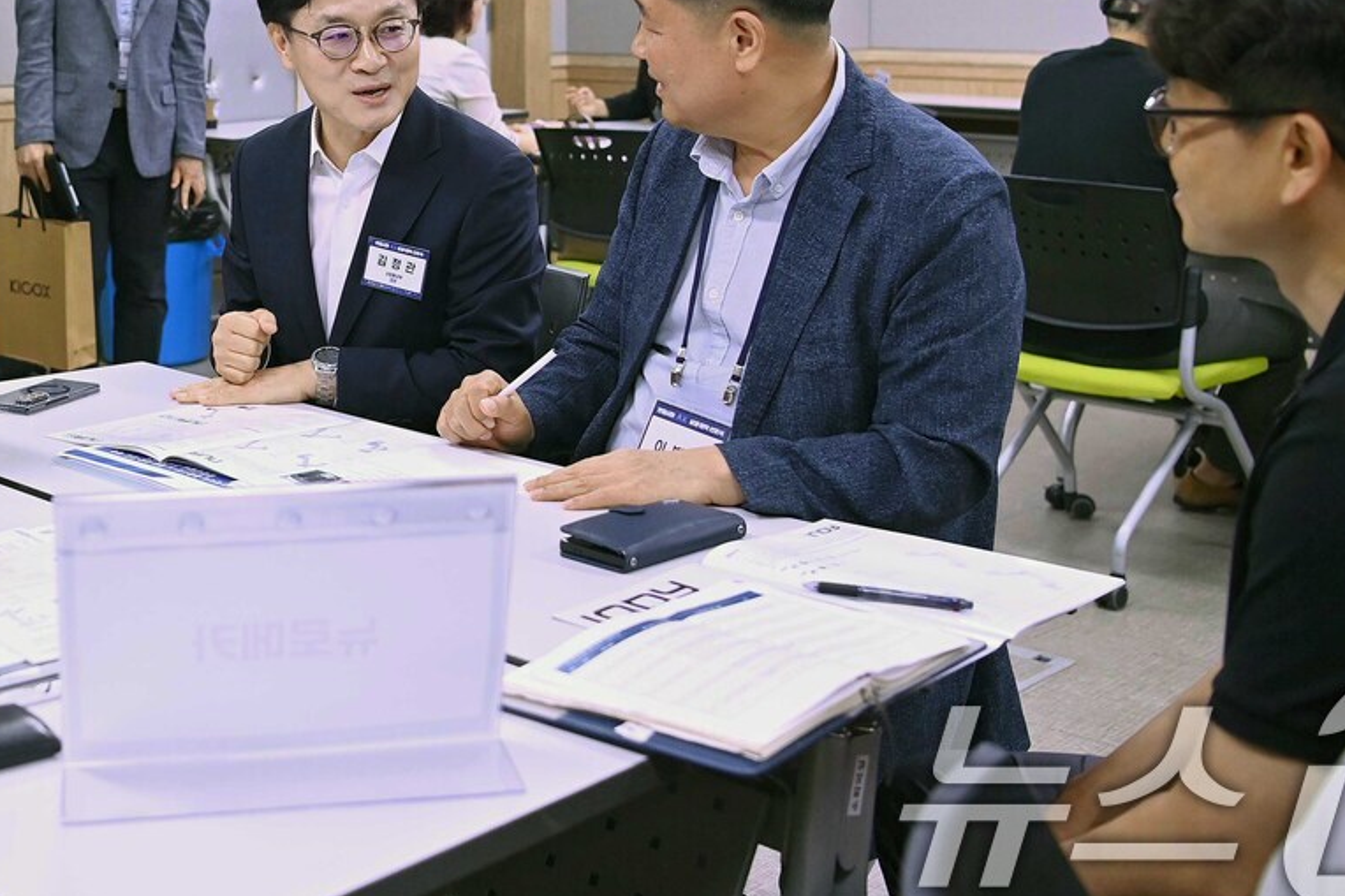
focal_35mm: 55
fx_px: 2054
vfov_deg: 24.0
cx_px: 368
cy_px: 122
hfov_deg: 35.6
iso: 1600
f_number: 2.8
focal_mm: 30
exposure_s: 1/200
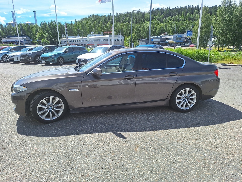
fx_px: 161
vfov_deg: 58.9
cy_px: 91
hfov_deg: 73.9
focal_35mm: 23
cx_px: 121
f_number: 1.8
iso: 40
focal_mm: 5.54
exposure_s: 1/2392
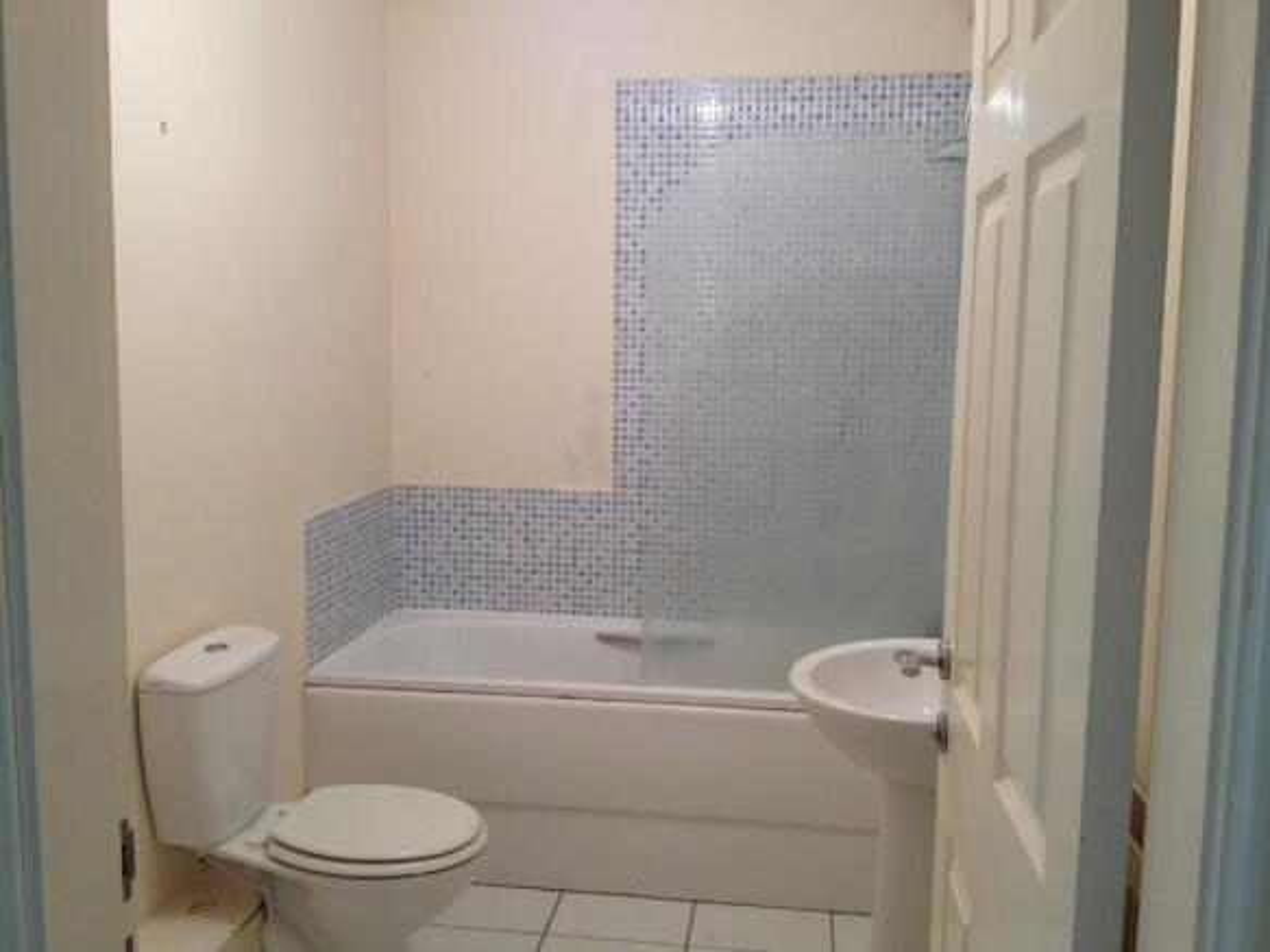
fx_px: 1284
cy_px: 476
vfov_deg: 40.7
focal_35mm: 35
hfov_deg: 52.6
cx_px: 635
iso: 64
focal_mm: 4.28
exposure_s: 1/30
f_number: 2.4
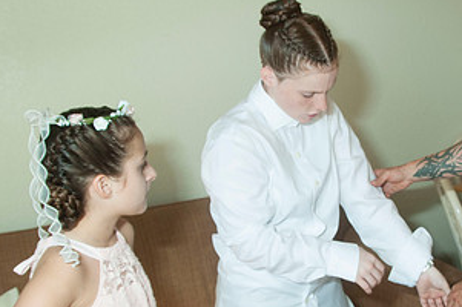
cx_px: 342
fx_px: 667
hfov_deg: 37.4
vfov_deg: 25.9
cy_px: 190
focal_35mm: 52
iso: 400
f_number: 5.6
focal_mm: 18
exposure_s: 1/250
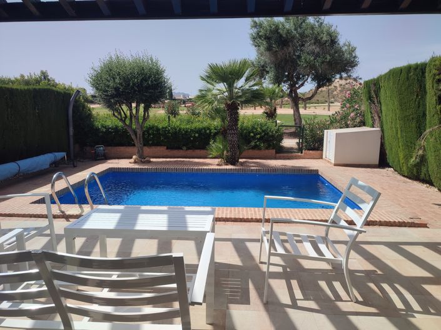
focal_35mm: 25
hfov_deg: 69.4
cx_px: 220
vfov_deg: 54.8
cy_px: 165
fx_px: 318
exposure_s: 1/928
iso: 50
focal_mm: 6.04
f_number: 1.9
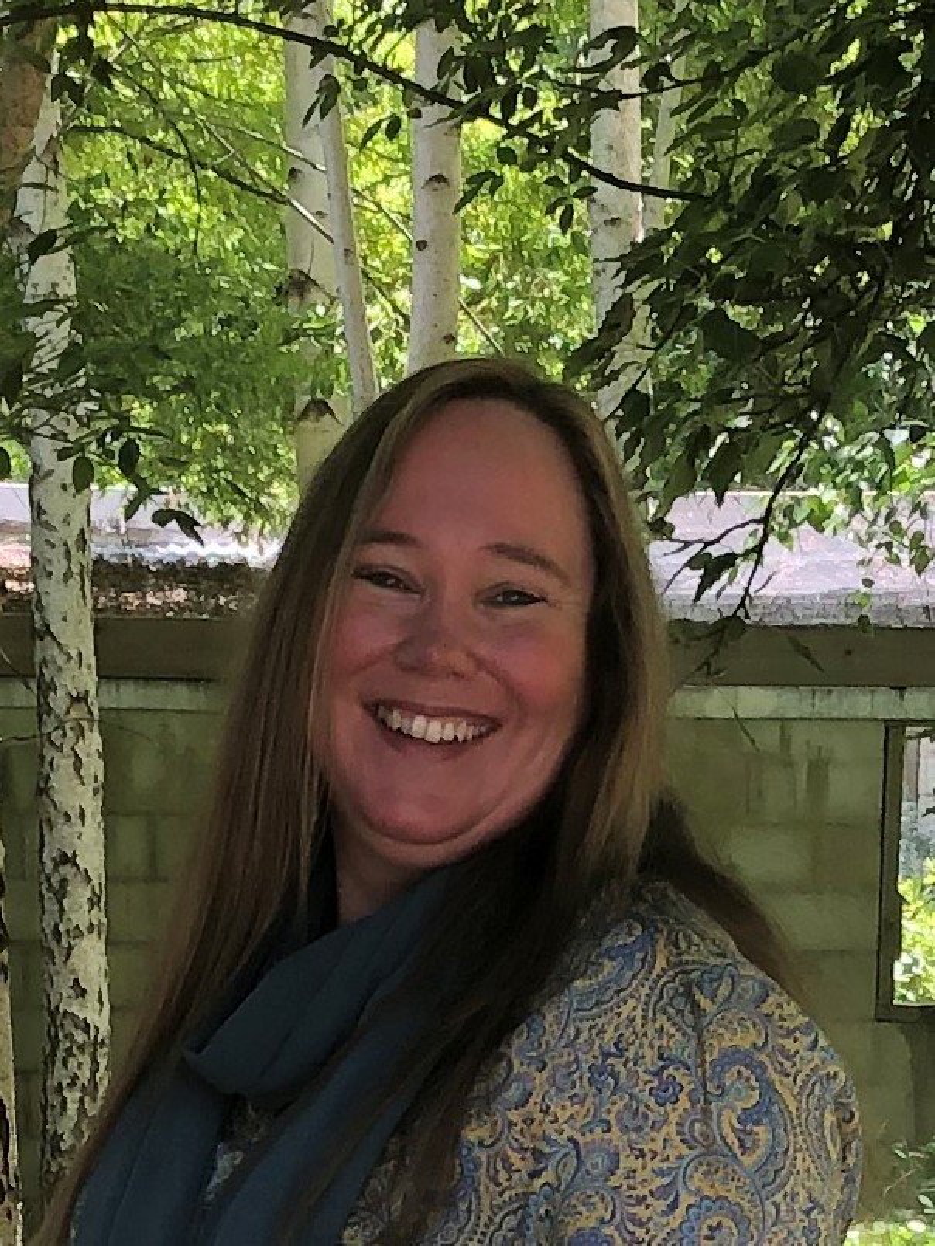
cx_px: 468
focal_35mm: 28
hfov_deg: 49.8
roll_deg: +0.1
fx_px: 1008
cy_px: 623
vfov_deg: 63.4
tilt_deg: -12.9
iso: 40
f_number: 1.8
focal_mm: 3.99
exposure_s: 1/120
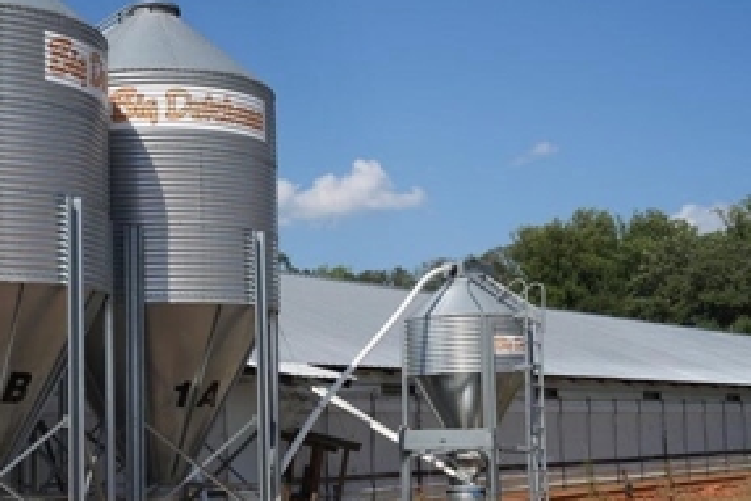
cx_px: 244
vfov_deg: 20.6
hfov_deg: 30.3
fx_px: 1377
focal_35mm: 66
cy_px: 296
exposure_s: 1/2000
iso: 250
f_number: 5.6
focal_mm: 42
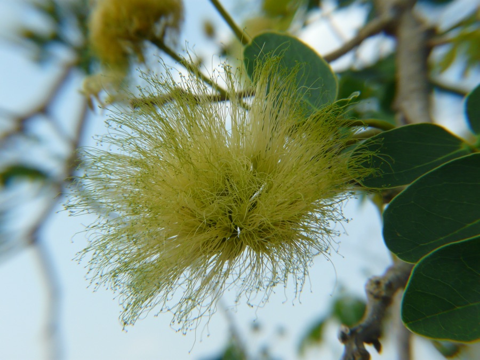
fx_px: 638
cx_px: 240
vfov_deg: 31.5
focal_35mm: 46
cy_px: 180
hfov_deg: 41.2
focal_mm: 7.5
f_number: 5
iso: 100
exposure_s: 1/250
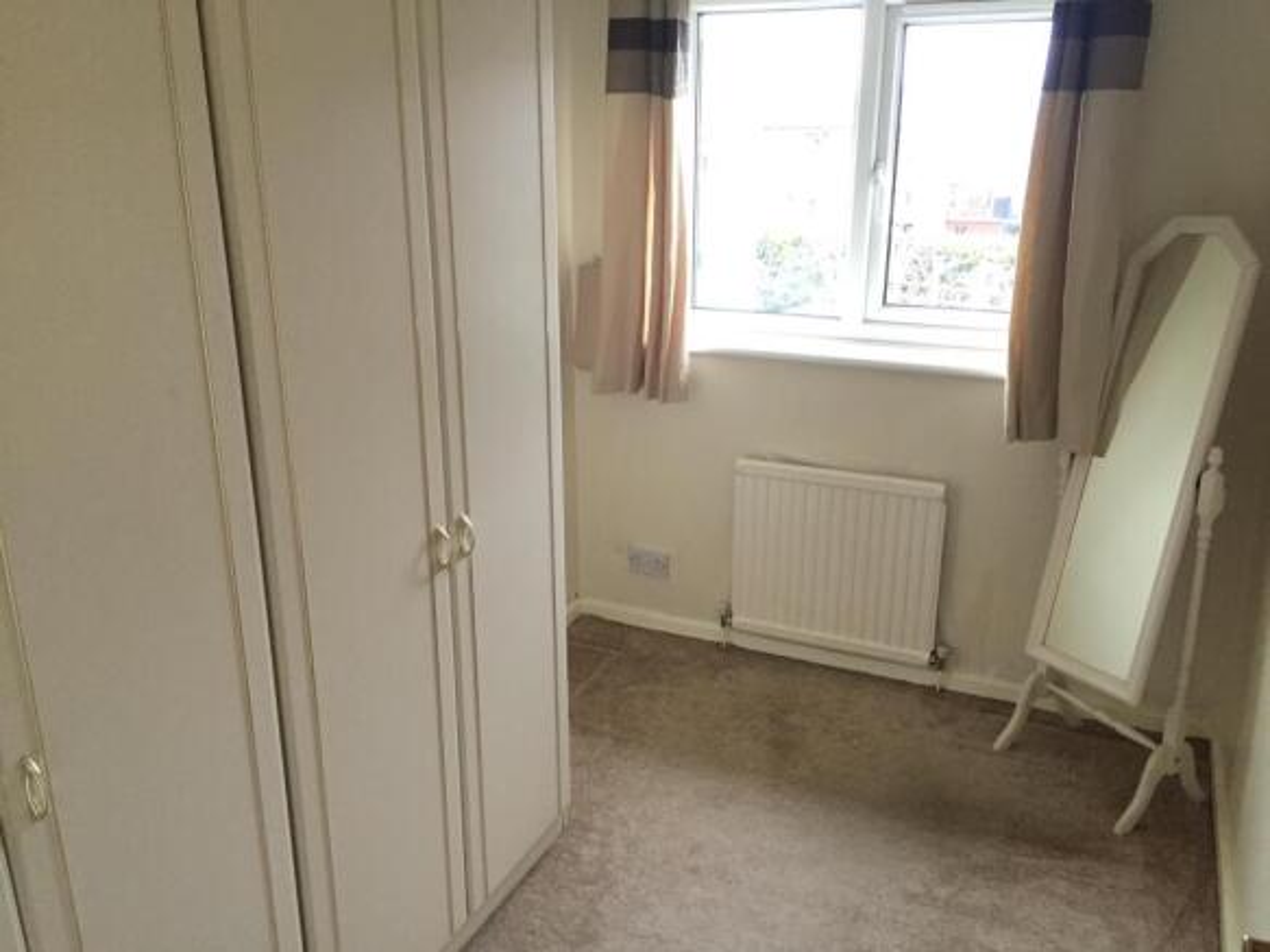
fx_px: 1064
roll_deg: +1.0
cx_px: 635
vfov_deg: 48.2
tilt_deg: -17.5
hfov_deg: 61.7
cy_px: 476
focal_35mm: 29
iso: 250
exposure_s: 1/17
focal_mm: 4.15
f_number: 2.2
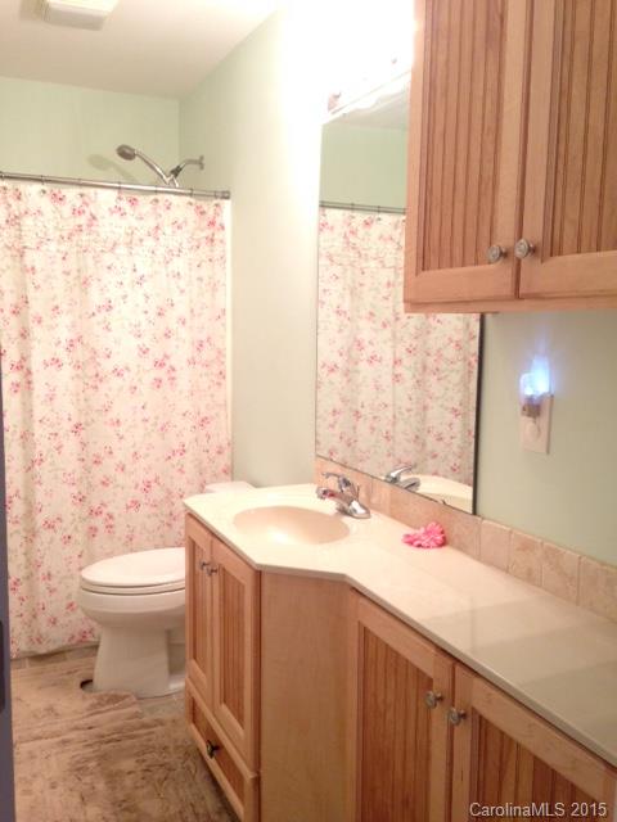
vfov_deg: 55.4
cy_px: 411
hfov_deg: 42.9
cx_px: 308
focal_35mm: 33
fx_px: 784
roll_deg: -0.5
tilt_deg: -7.6
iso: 160
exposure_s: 1/20
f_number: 2.4
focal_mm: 4.12
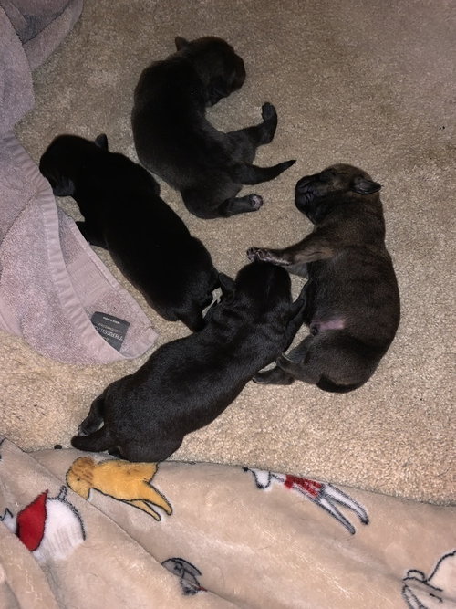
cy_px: 304
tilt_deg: -74.2
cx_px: 228
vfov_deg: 67.3
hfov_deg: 53.0
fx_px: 457
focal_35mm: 26
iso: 64
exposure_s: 1/4
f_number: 1.8
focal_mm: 4.25
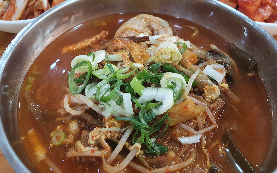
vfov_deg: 44.4
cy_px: 75
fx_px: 211
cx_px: 140
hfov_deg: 66.5
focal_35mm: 28
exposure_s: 1/40
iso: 200
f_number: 2.4
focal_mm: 4.32
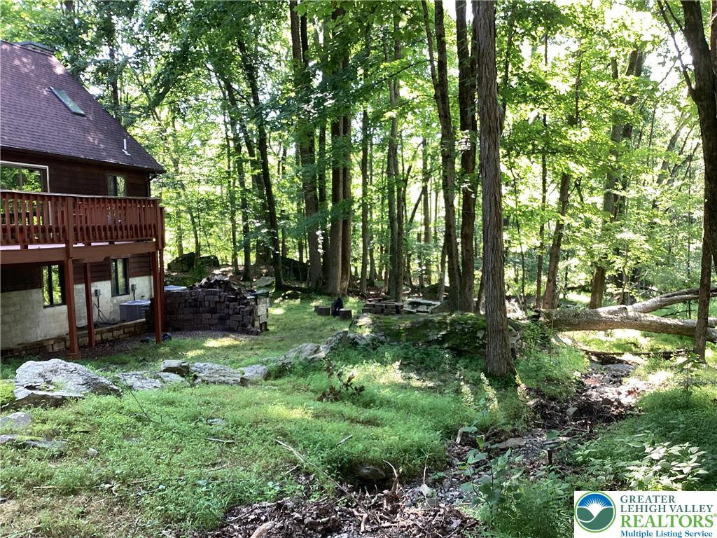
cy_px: 269
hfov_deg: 58.4
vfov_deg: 45.4
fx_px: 642
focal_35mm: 31
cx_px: 358
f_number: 2.4
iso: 50
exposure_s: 1/50
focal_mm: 3.3
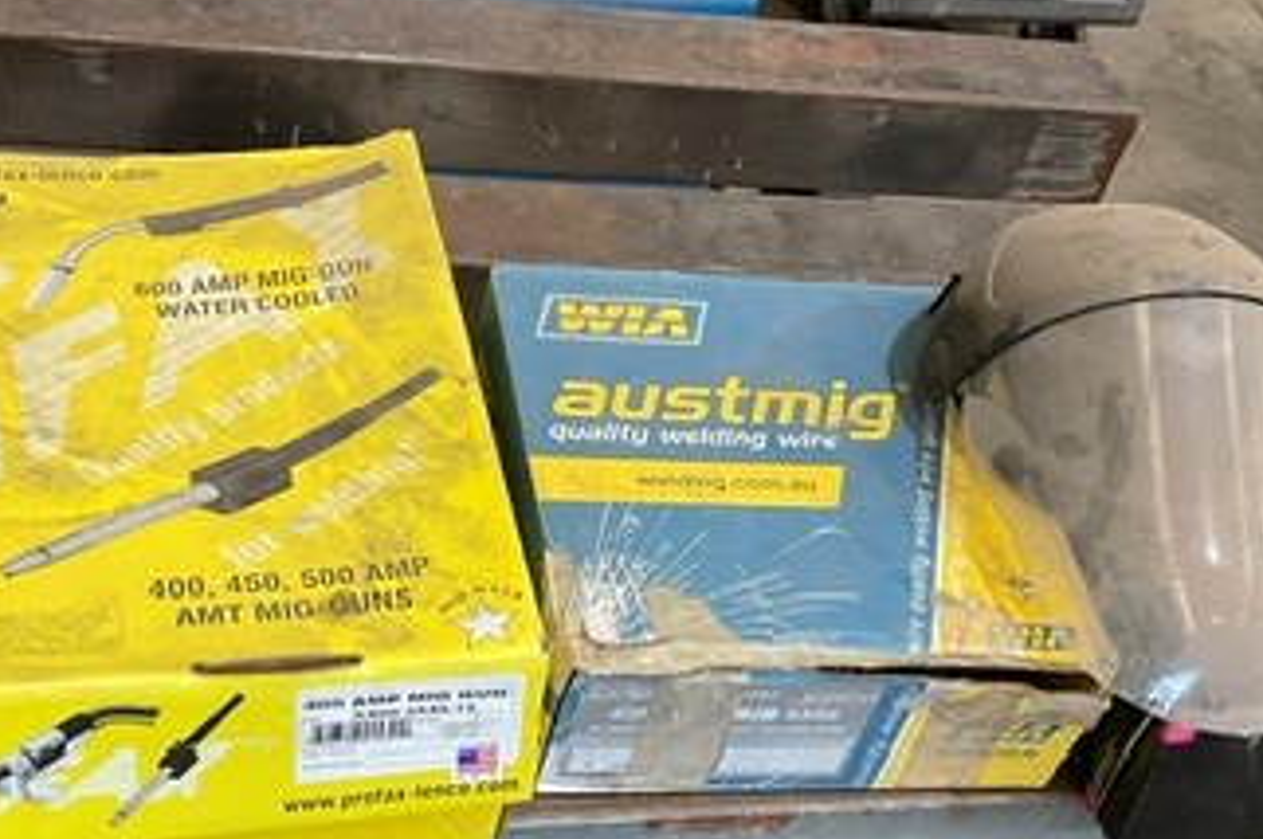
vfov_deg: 22.4
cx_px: 679
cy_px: 596
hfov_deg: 33.4
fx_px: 2103
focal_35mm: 60
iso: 100
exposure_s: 1/60
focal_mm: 3
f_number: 1.8
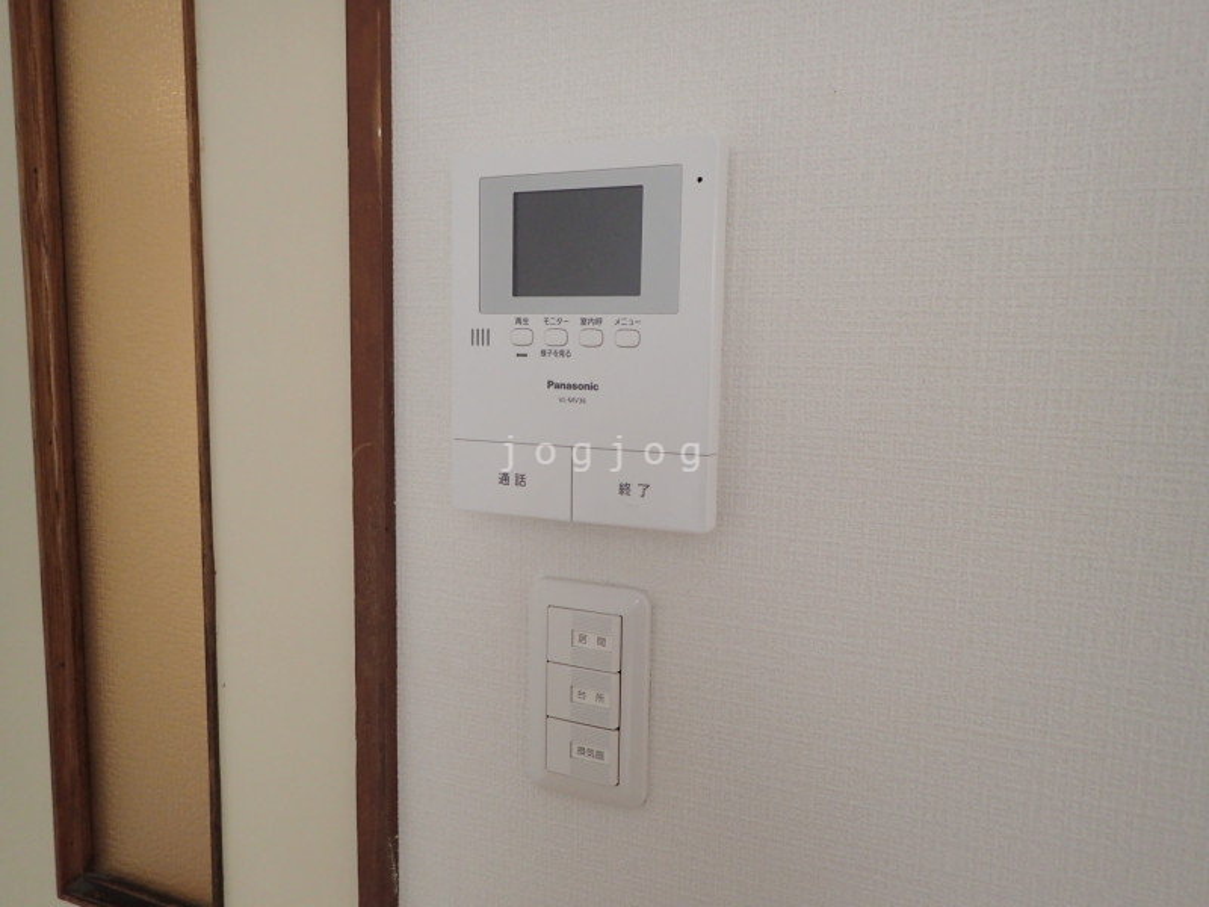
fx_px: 873
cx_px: 604
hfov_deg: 69.4
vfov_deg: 54.9
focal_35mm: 25
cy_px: 454
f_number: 2
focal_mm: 4.5
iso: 200
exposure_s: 1/40
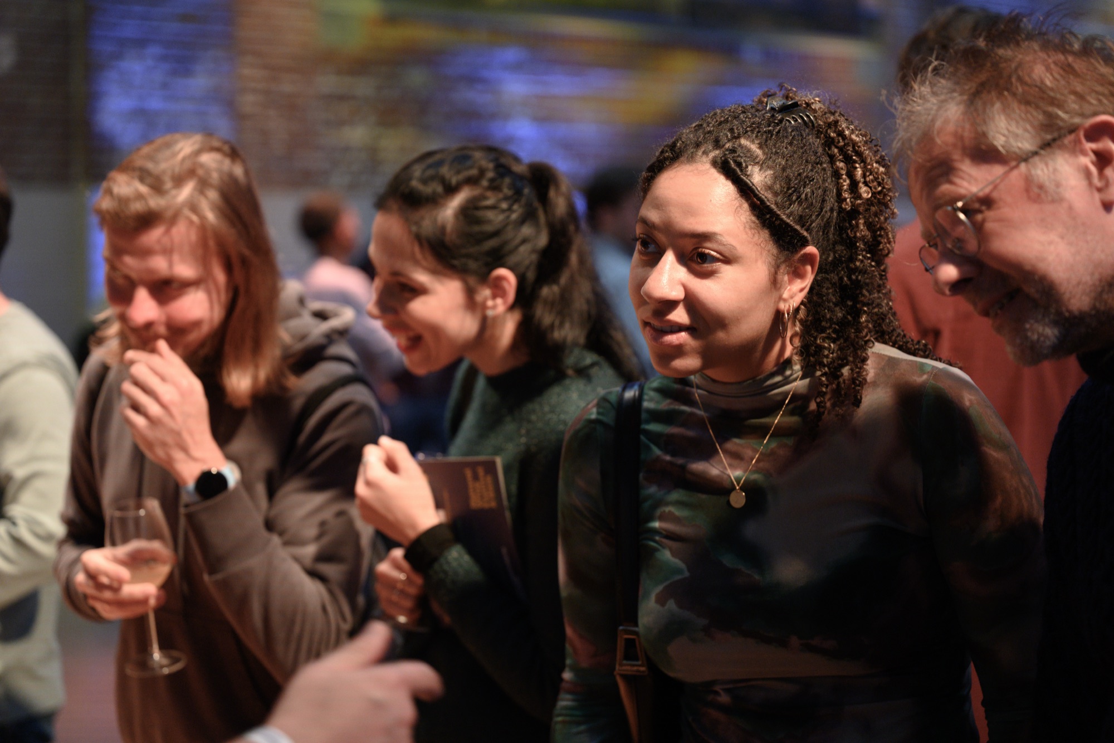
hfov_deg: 28.8
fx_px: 2166
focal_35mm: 70
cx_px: 557
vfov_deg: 19.5
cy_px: 372
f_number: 2.8
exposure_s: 1/125
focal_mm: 70
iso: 2800
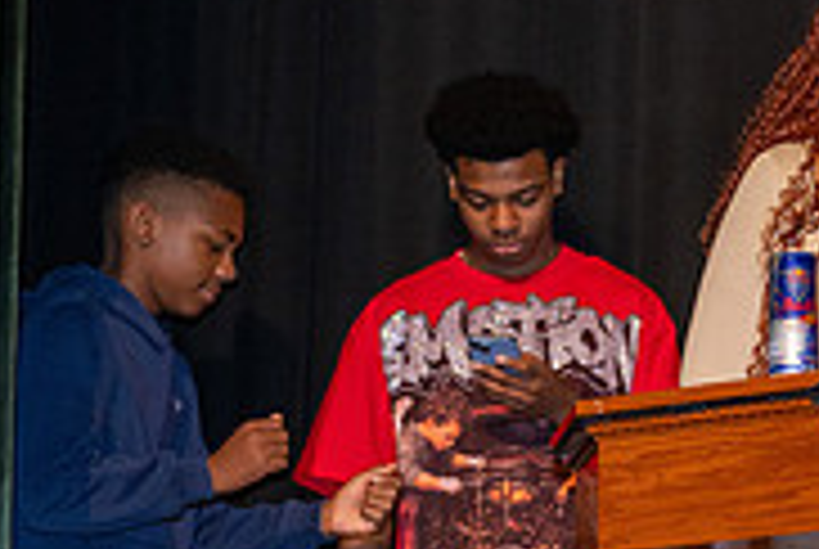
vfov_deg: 6.6
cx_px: 1143
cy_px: 515
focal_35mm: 207
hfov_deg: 9.7
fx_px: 4717
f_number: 4.5
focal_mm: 65
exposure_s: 1/200
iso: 800
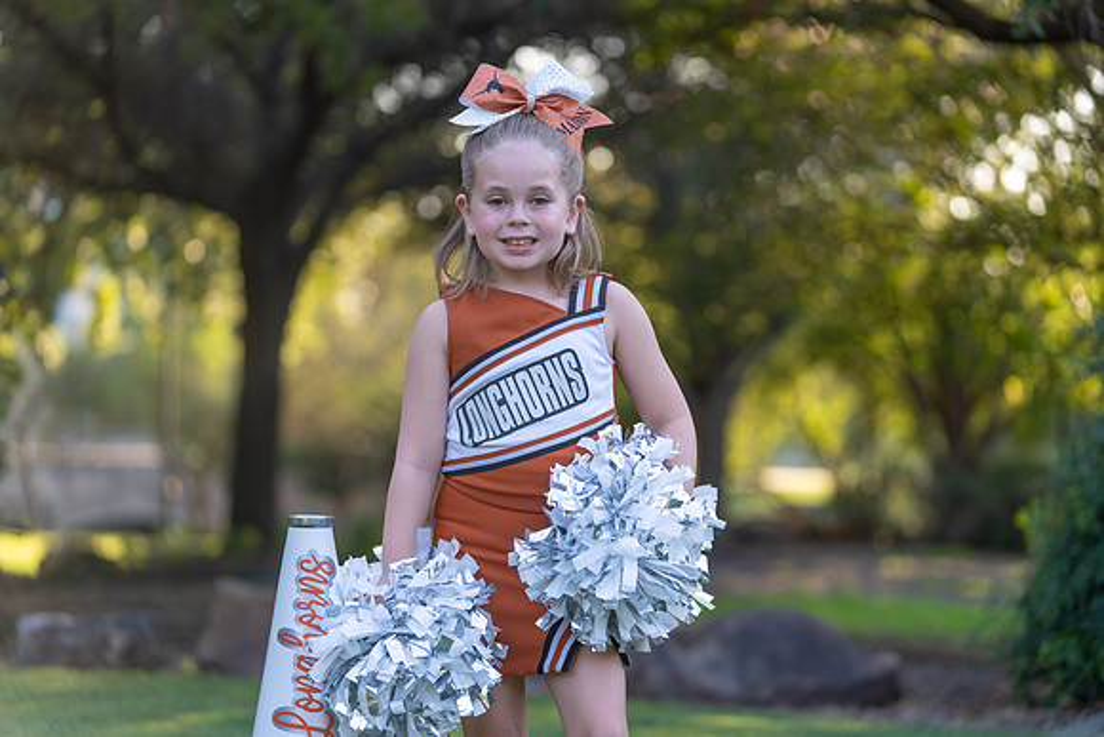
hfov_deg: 19.6
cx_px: 552
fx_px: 3190
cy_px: 368
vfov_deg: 13.2
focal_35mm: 104
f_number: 2.8
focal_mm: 104
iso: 200
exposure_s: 1/320
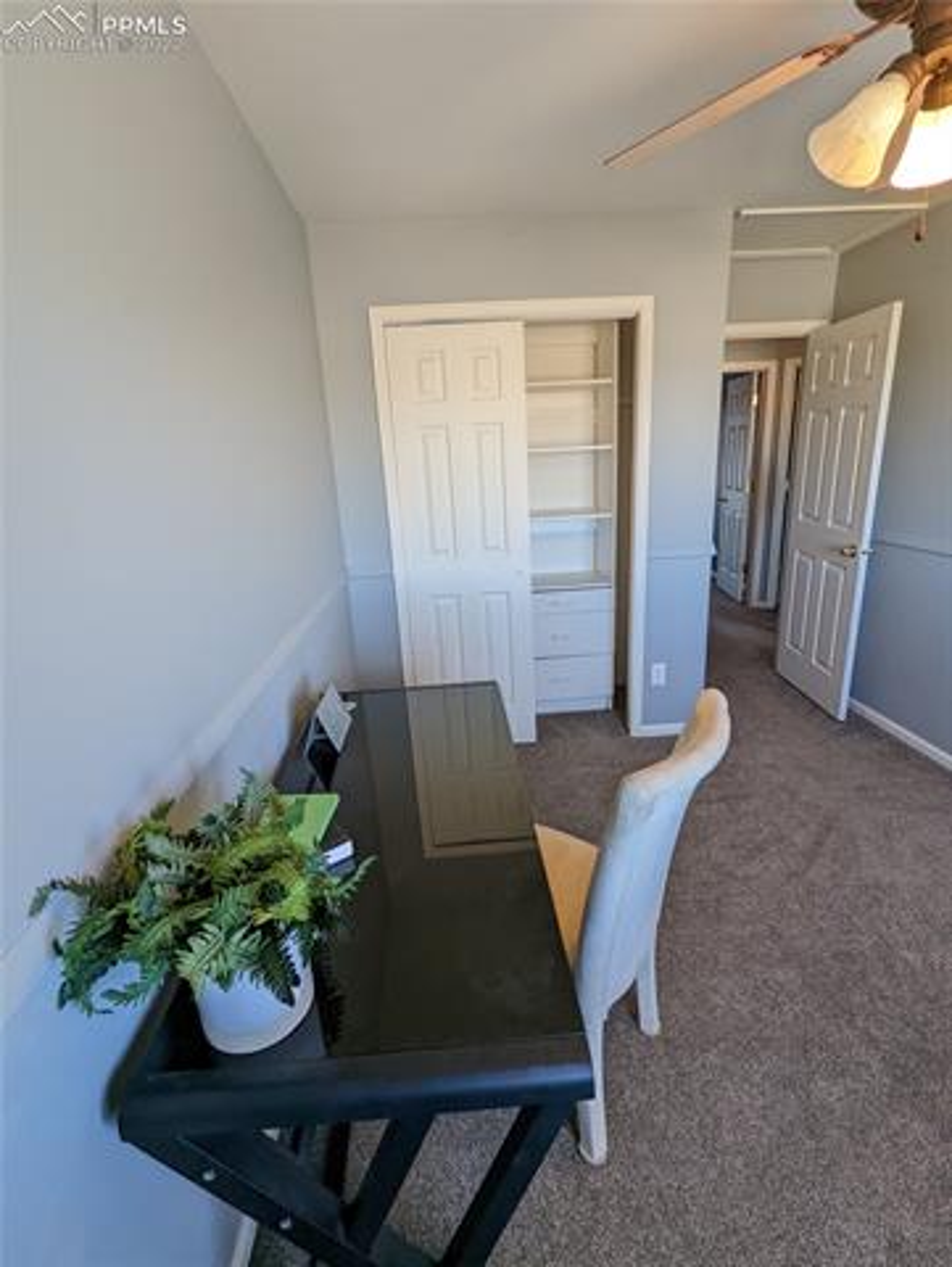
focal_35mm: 16
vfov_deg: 94.4
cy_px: 634
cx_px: 476
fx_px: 586
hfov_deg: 78.2
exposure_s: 1/116
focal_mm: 2.35
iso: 214
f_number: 2.2
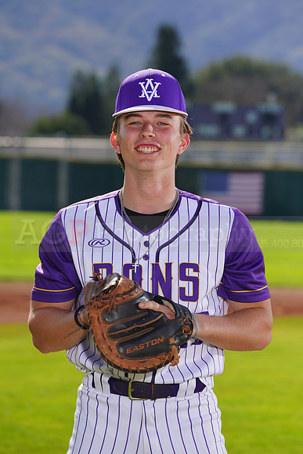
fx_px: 3078
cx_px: 152
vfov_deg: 8.4
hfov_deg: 5.6
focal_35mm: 244
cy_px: 227
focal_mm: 244
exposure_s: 1/250
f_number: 9
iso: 100
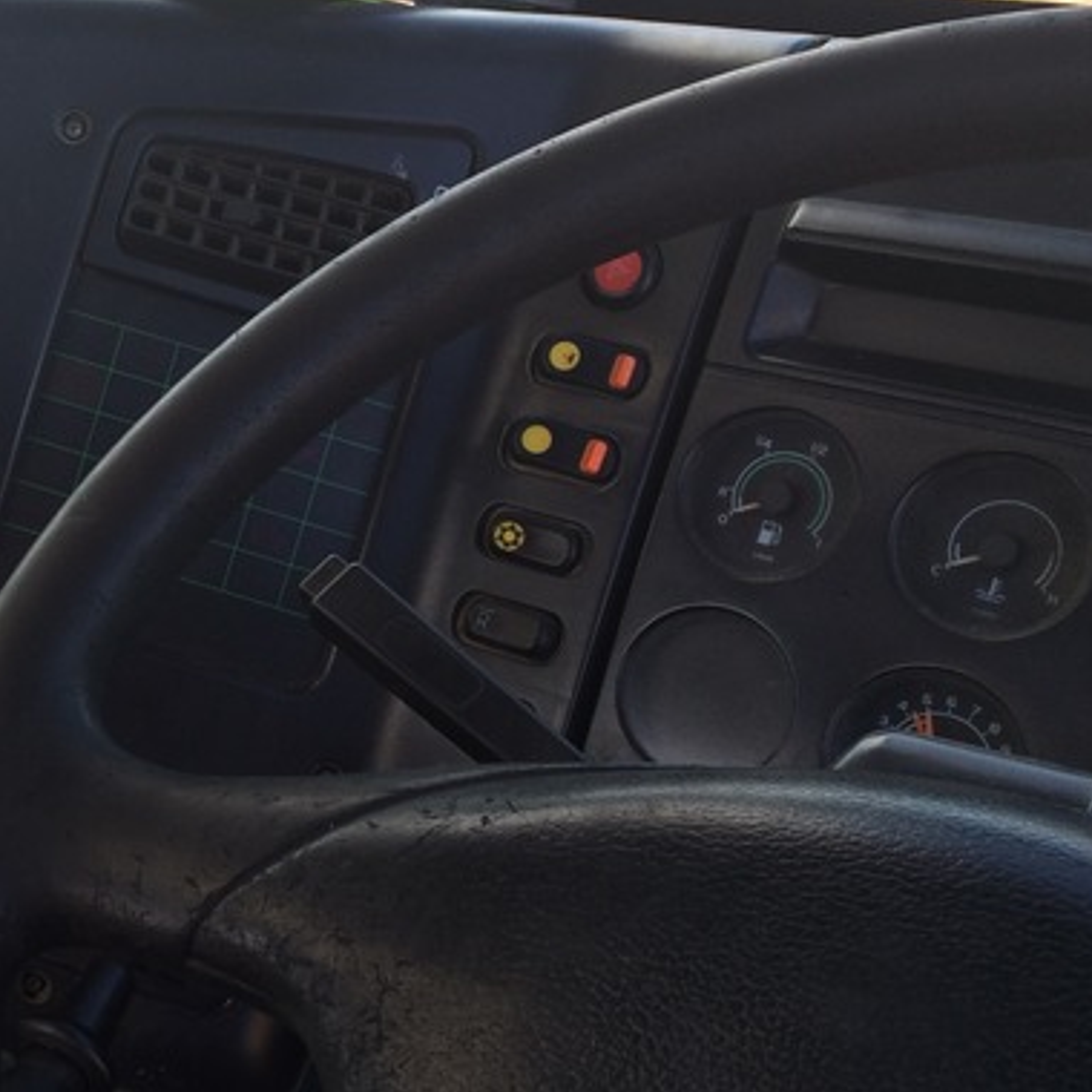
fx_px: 1927
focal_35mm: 54
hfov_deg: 29.5
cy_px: 486
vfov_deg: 31.6
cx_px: -3
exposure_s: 1/255
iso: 32
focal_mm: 4.15
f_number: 2.2
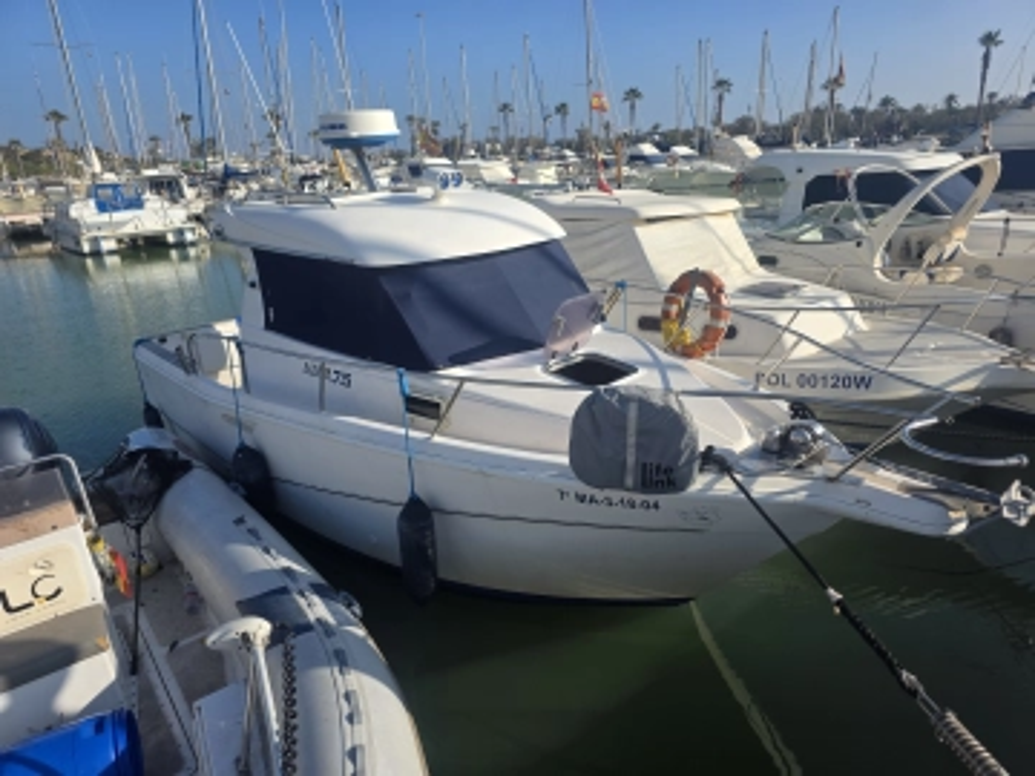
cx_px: 518
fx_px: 688
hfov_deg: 73.9
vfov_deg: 58.9
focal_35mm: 23
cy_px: 388
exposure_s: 1/5778
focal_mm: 6.3
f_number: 1.7
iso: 80
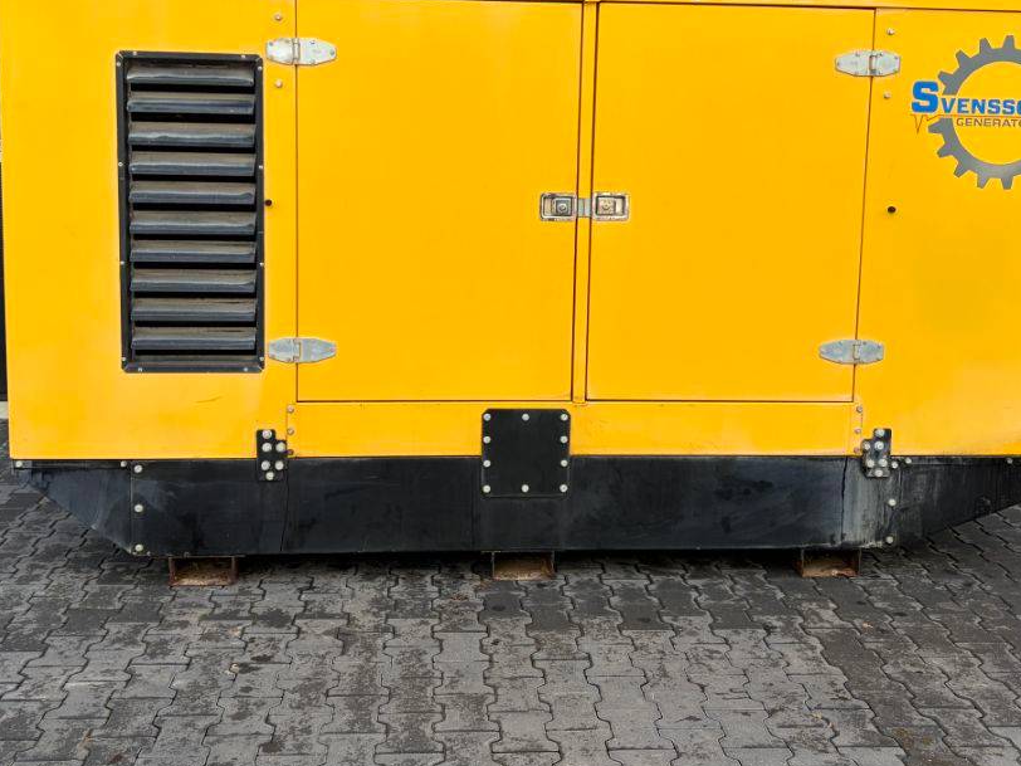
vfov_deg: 34.9
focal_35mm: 41
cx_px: 500
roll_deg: -0.9
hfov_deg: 45.8
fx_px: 1209
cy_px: 279
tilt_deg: -3.9
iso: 50
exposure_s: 1/820
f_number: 1.6
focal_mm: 5.96
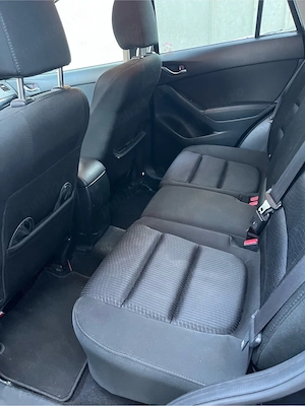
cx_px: 152
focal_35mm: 26
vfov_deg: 67.3
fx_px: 305
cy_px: 203
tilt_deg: -30.6
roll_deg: +5.7
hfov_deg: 53.1
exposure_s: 1/37
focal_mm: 5.1
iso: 640
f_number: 1.6
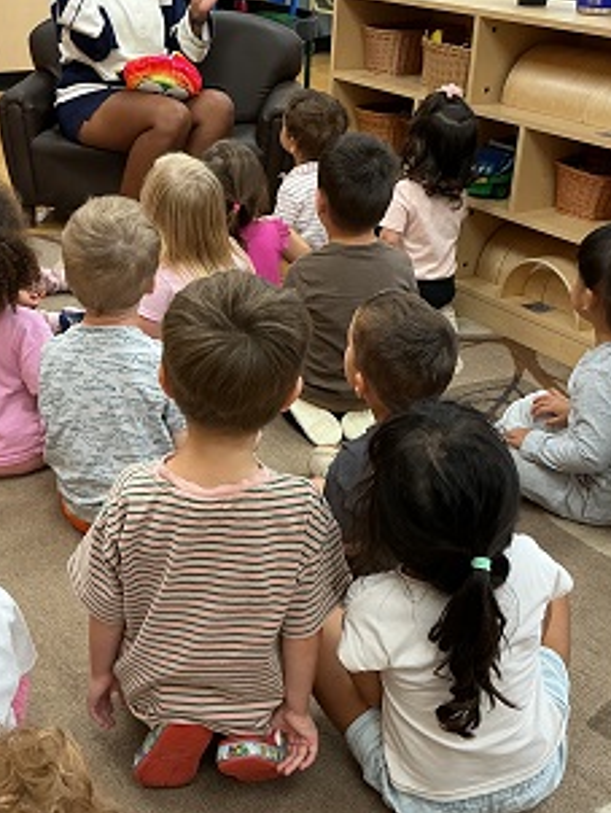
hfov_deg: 30.2
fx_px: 1128
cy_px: 412
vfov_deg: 39.6
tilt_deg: -26.1
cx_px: 249
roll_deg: -0.2
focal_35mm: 48
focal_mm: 3
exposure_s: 1/60
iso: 50
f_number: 1.8
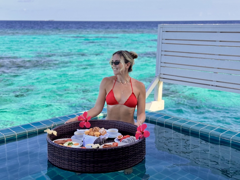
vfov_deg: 30.3
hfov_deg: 39.7
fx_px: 333
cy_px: 90
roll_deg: -0.8
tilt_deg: -11.6
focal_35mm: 48
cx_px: 120
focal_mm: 6.76
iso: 64
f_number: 1.78
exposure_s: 1/1524
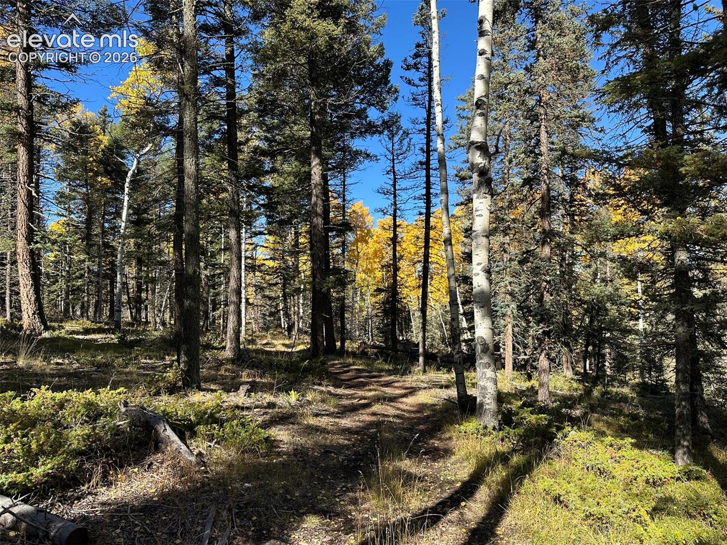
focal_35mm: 24
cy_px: 272
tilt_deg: +2.8
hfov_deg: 71.6
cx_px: 364
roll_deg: -0.2
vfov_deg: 56.8
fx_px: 504
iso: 80
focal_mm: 6.86
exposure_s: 1/1453
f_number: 1.78
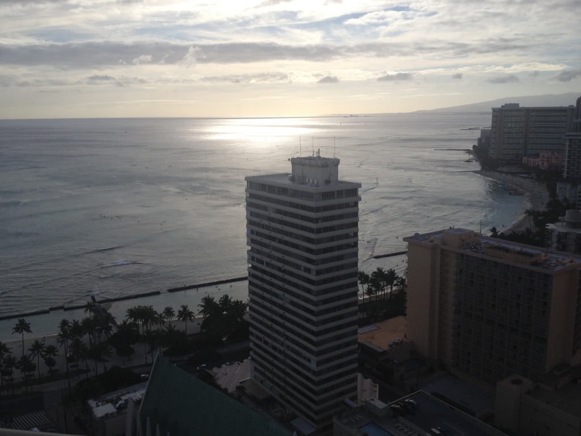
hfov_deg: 52.6
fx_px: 587
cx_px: 290
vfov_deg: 40.7
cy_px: 218
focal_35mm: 35
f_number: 2.4
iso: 50
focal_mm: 4.28
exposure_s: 1/3067
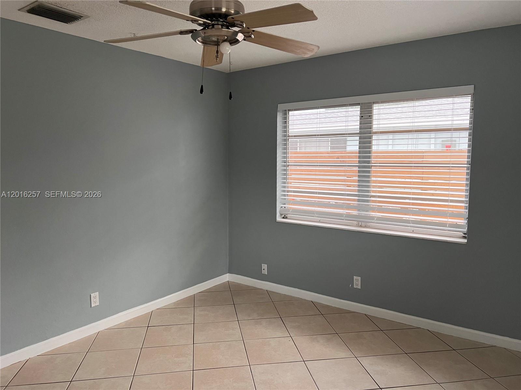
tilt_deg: -5.8
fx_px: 391
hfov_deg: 67.3
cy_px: 195
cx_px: 260
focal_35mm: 26
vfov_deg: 53.1
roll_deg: -0.3
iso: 125
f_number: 1.5
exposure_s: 1/60
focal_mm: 5.7
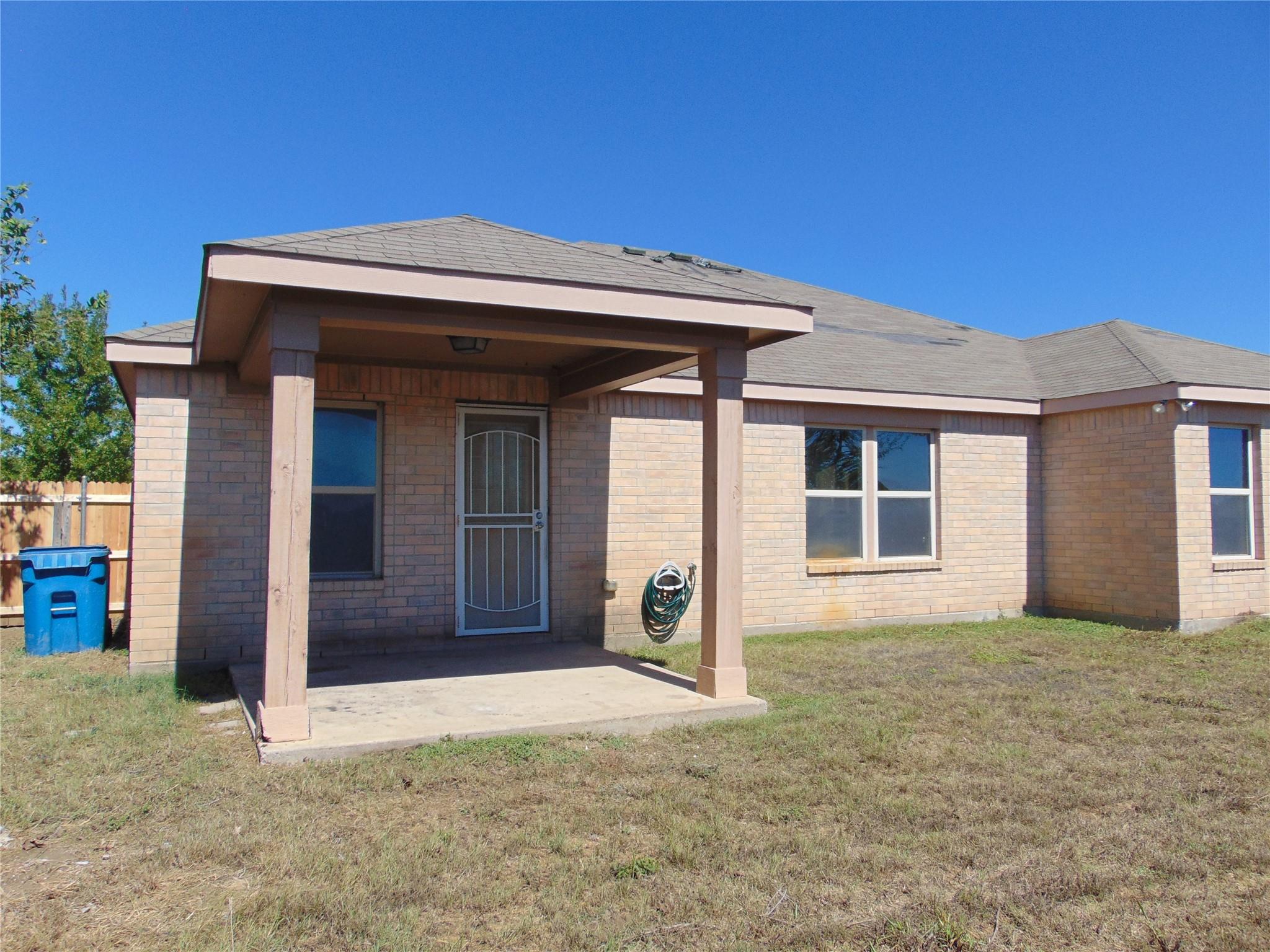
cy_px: 476
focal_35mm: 25
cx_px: 635
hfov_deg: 69.4
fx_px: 917
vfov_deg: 54.9
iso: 80
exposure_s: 1/250
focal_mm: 4.5
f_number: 7.7
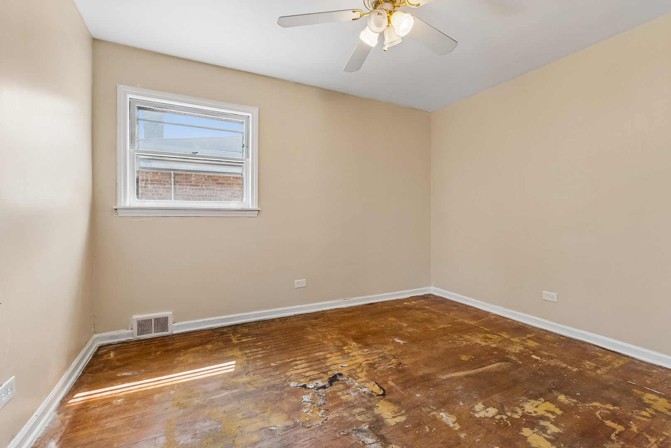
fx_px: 280
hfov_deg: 100.4
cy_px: 224
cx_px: 336
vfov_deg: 77.4
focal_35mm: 15
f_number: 8
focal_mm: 10
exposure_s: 1/40
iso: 400
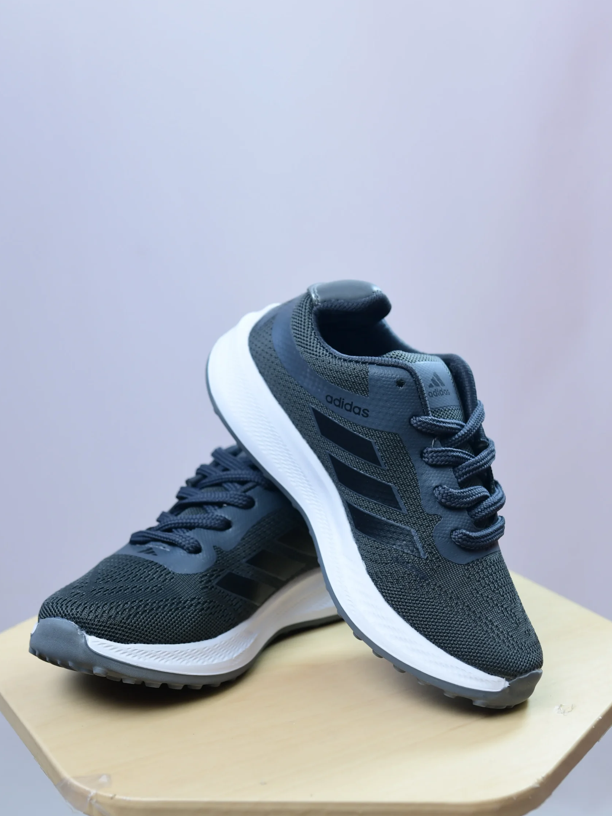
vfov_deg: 33.7
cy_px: 460
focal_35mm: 57
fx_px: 1344
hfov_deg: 25.7
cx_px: 305
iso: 250
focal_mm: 35
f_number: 3.5
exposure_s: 1/125
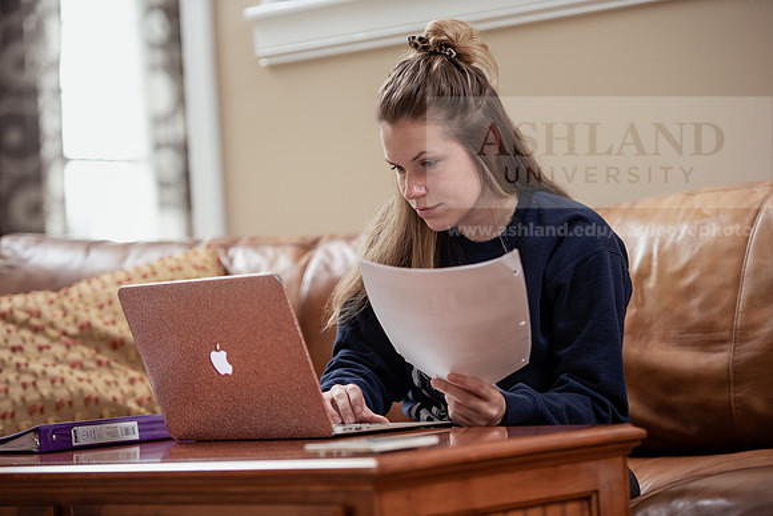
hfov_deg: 17.6
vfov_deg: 11.8
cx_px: 386
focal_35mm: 116
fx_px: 2491
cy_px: 258
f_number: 2.8
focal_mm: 116
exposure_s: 1/200
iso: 800
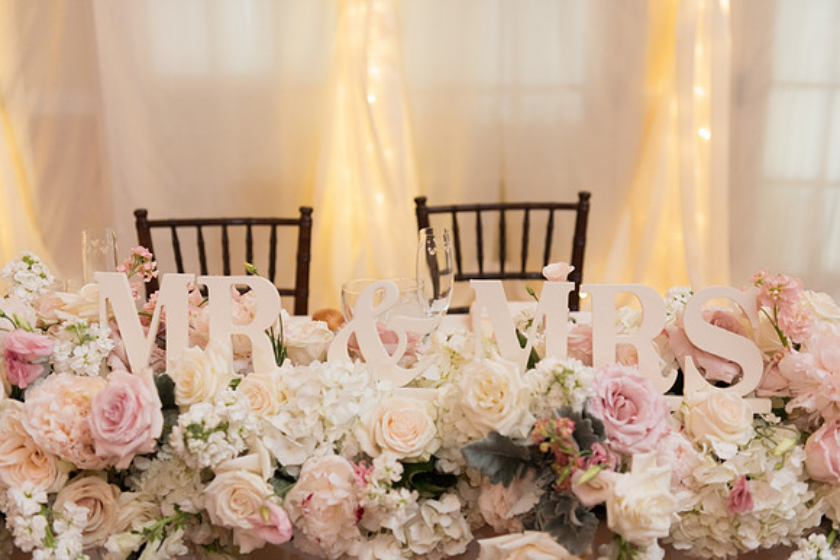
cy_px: 280
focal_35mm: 48
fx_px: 1120
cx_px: 420
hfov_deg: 41.1
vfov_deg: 28.1
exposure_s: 1/100
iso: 800
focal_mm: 48
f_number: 2.8
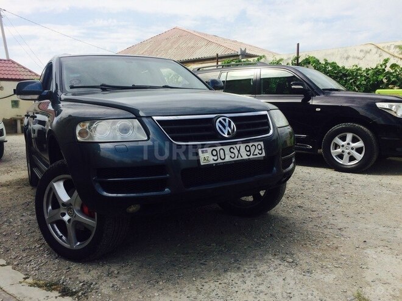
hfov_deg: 61.7
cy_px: 150
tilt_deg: -7.1
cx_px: 201
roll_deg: -0.5
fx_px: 337
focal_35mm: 29
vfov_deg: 48.2
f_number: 2.2
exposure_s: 1/1786
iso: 32
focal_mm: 4.15
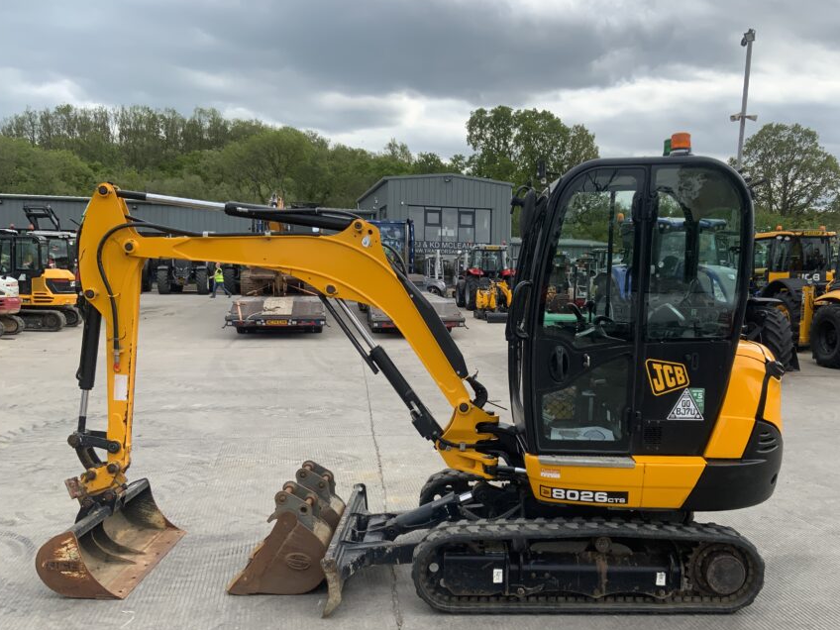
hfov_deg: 52.4
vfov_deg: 40.5
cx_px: 493
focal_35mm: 35
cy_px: 372
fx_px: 849
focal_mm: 3
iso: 16
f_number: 1.8
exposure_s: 1/816
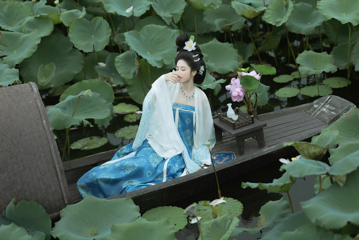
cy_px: 120
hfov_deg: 23.9
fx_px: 848
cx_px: 180
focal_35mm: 85
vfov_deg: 16.1
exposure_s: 1/1600
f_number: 2
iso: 100
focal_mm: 85
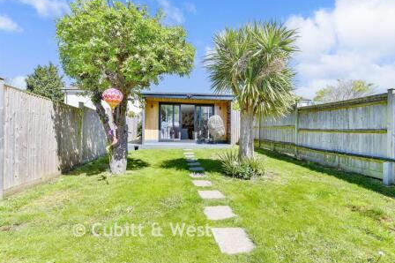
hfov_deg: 93.2
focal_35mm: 17
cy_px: 134
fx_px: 186
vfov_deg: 70.4
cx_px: 209
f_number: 8
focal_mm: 11
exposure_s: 1/40
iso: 100
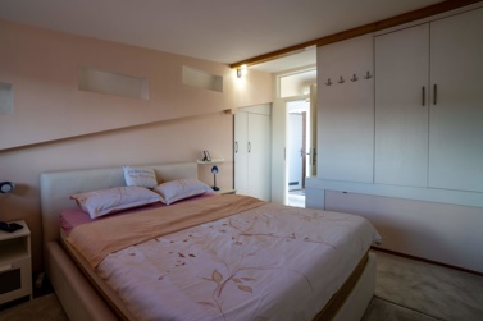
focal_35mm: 17
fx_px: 228
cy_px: 152
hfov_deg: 93.0
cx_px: 218
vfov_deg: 70.3
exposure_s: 1
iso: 100
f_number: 11
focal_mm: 10
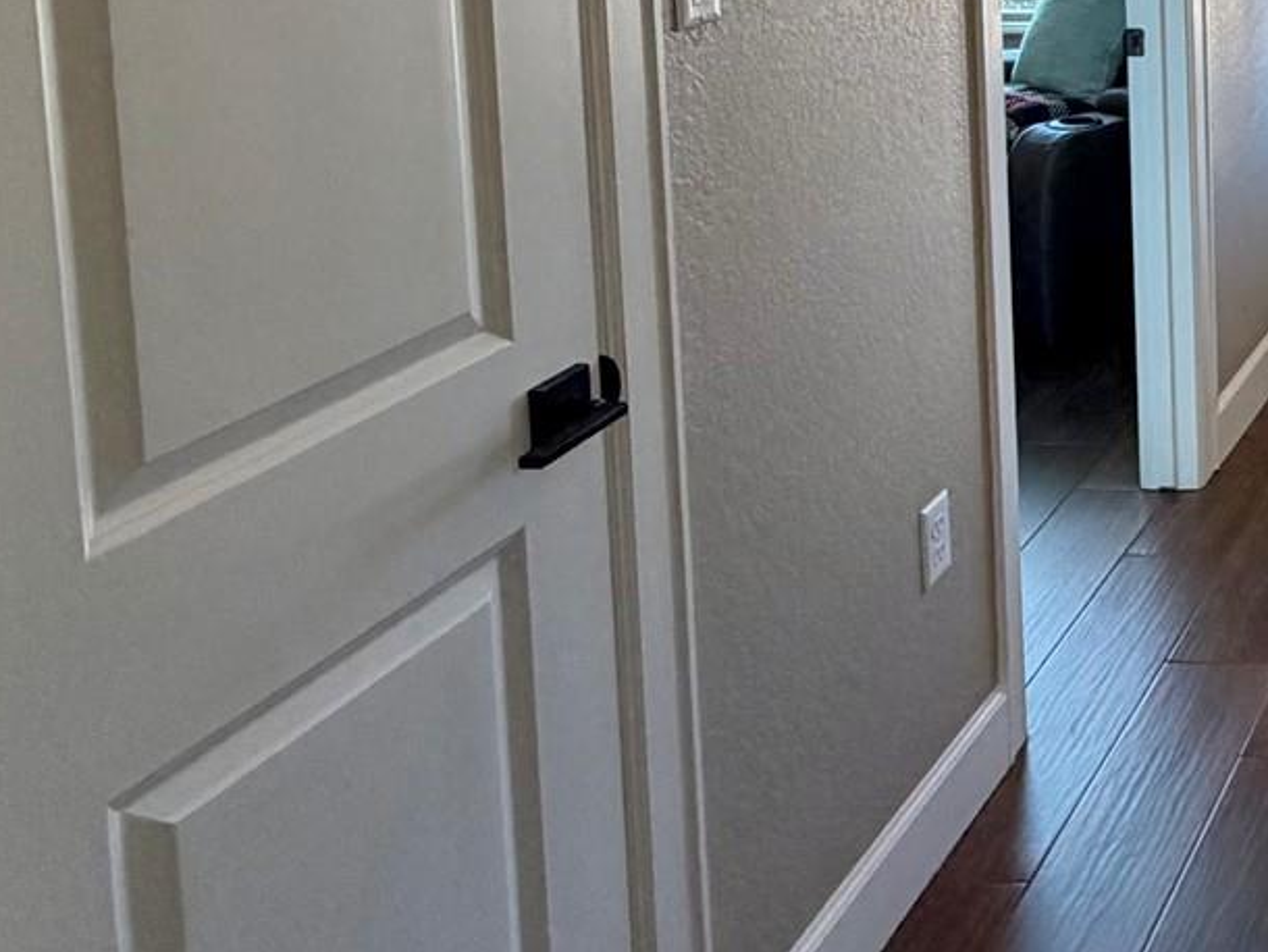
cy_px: -143
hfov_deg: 30.0
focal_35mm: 47
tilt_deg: -5.1
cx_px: 1738
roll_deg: +0.1
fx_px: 1722
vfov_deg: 27.7
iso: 250
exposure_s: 1/120
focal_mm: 2.22
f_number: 2.2
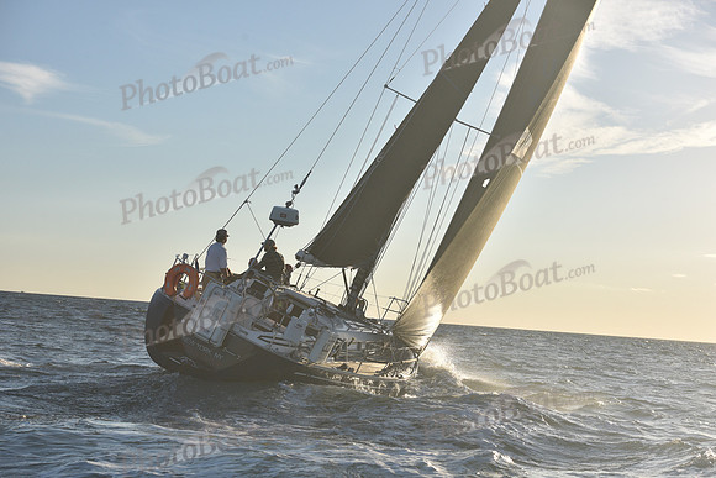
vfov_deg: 19.5
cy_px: 239
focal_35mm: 70
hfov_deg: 28.8
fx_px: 1392
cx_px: 358
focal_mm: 70
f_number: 7.1
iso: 400
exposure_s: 1/800
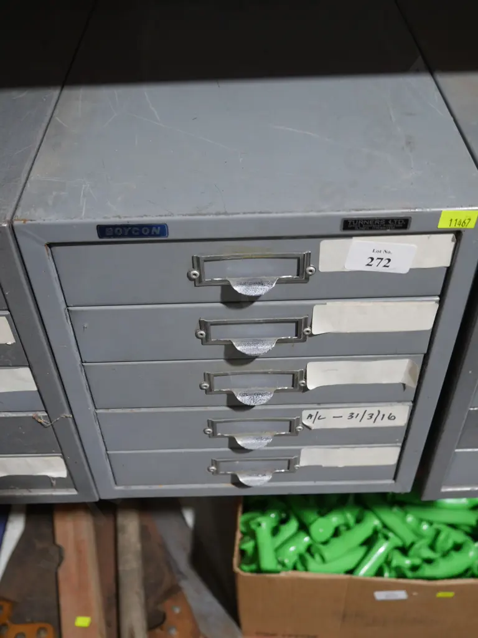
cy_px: 319
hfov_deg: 39.7
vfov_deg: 51.4
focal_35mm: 36
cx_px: 239
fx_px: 663
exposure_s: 1/60
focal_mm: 18
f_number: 4
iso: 500
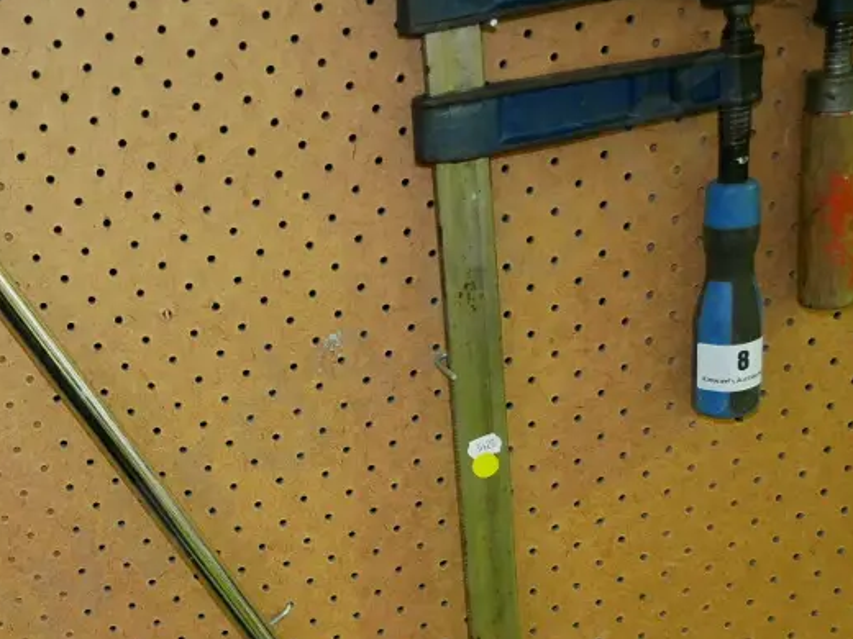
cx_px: 87
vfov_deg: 21.5
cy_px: 571
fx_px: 1651
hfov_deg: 27.9
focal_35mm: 67
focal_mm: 17
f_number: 3.8
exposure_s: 1/60
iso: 3200
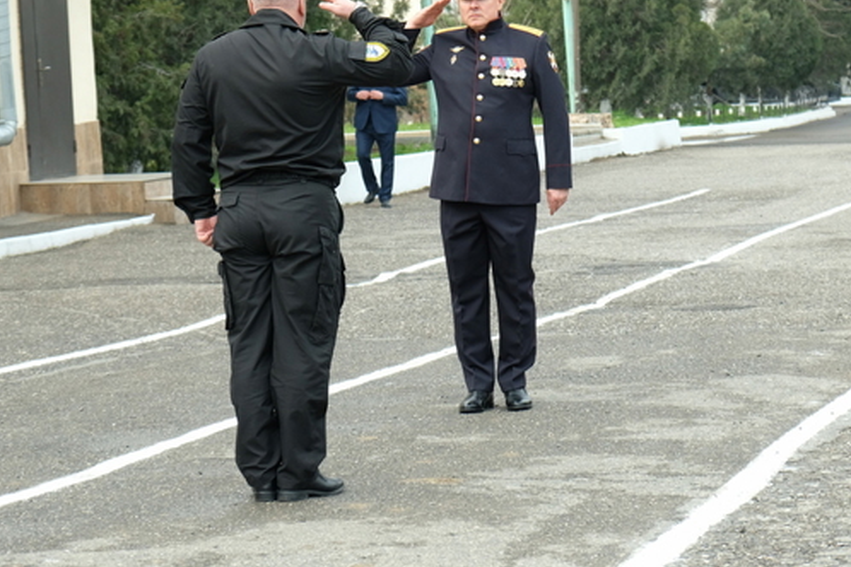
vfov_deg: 11.0
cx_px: 518
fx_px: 2955
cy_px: 215
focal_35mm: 125
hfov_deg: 16.4
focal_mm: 55
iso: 800
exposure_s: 1/450
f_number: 5.6
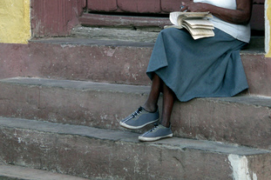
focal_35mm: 233
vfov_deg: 5.9
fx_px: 1753
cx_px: 136
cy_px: -43
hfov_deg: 8.8
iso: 200
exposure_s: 1/30
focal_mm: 27.8
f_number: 4.2
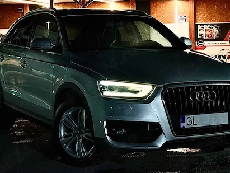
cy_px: 76
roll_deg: +1.0
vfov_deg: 19.4
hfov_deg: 25.6
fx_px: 505
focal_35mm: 76
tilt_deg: -2.4
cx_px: 123
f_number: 1.6
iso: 250
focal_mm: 5.96
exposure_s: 1/33
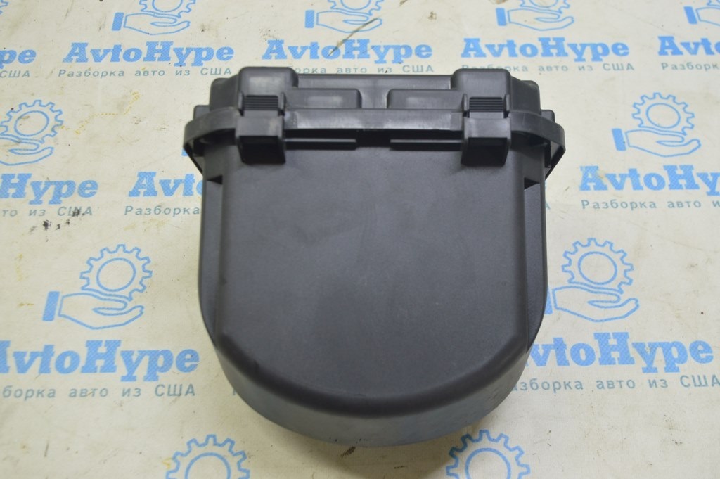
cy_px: 240
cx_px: 360
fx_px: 779
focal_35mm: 39
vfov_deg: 34.2
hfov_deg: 49.6
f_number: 5.6
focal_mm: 26
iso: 400
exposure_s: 1/20
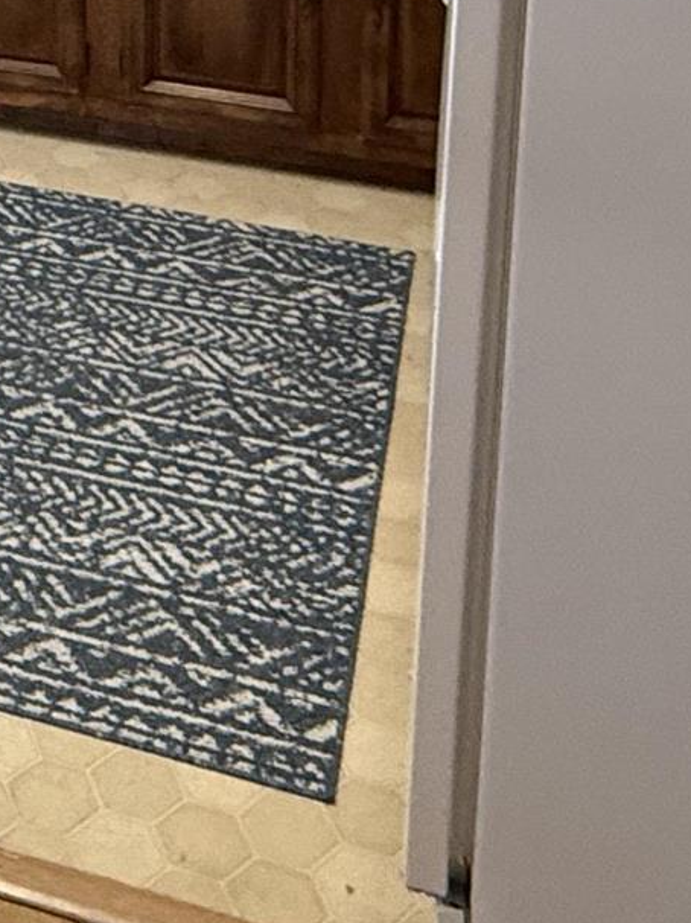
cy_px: -437
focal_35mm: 71
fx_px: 1891
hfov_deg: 19.0
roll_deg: +0.5
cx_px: -237
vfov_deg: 22.7
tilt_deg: -6.2
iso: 250
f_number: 2.2
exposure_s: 1/120
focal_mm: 2.22
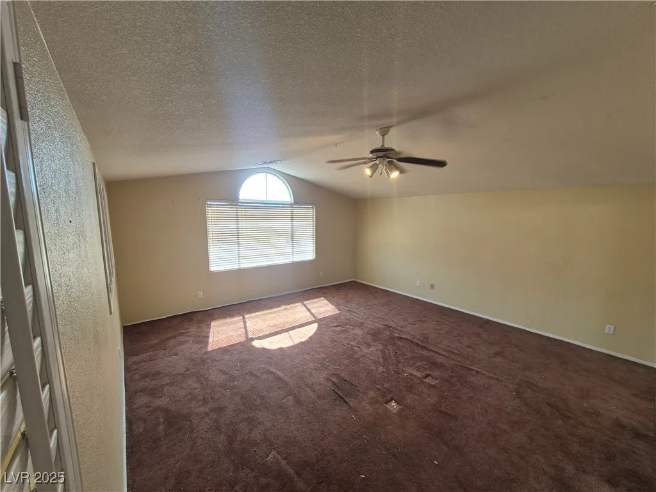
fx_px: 246
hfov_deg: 106.2
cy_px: 246
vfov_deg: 89.9
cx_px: 328
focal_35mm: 13
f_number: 2.2
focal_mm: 1.74
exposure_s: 1/60
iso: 50
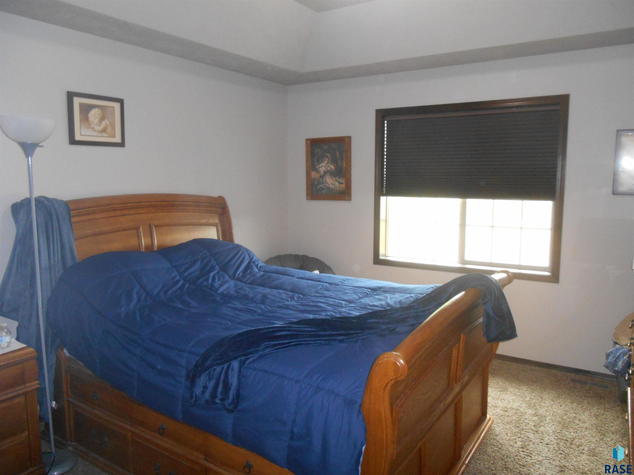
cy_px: 238
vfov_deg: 53.1
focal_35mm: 26
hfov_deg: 67.3
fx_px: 476
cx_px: 317
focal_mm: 4.7
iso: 450
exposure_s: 1/25
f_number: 3.4
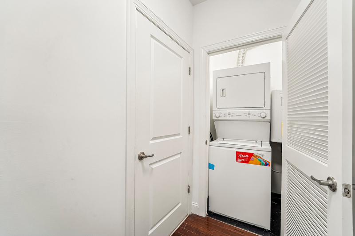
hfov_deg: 104.3
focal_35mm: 14
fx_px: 138
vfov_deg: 81.2
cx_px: 178
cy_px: 118
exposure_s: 1/20
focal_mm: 14
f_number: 8
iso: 400
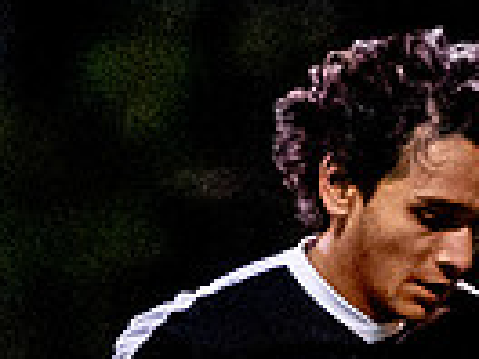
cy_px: 841
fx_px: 13312
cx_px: 568
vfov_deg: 1.5
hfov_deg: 2.1
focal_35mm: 962
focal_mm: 126
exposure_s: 1/1250
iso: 6400
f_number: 2.8
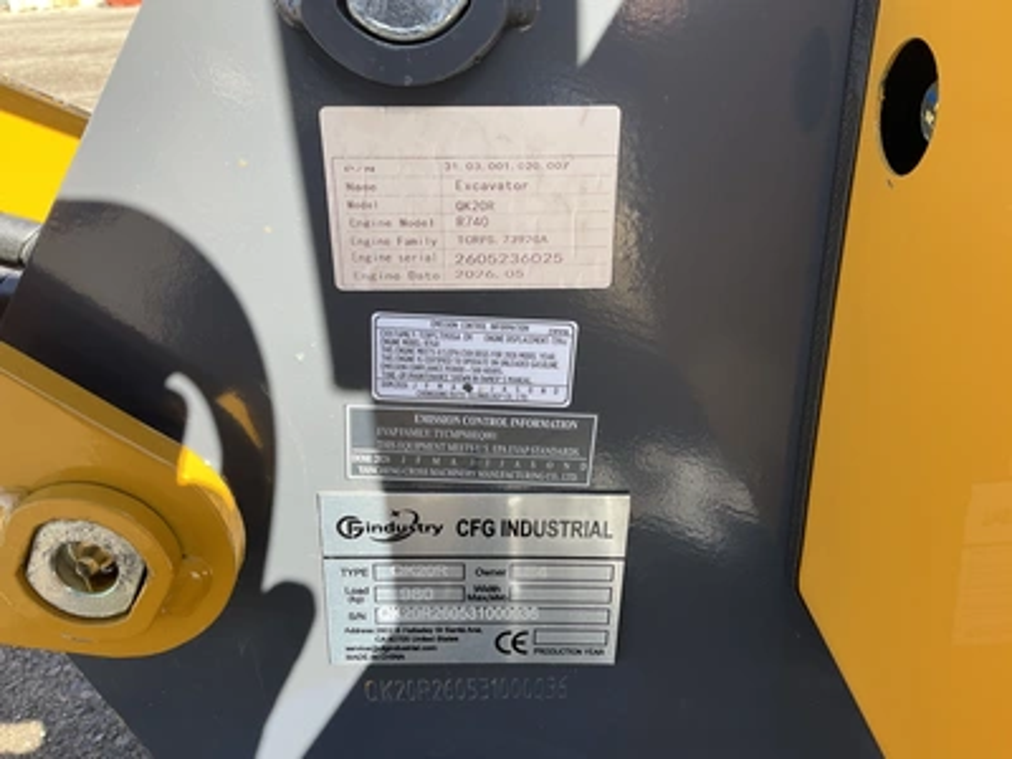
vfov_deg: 48.2
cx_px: 506
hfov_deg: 61.7
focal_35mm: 29
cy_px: 380
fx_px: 848
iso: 20
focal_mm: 3
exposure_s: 1/173
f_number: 1.8
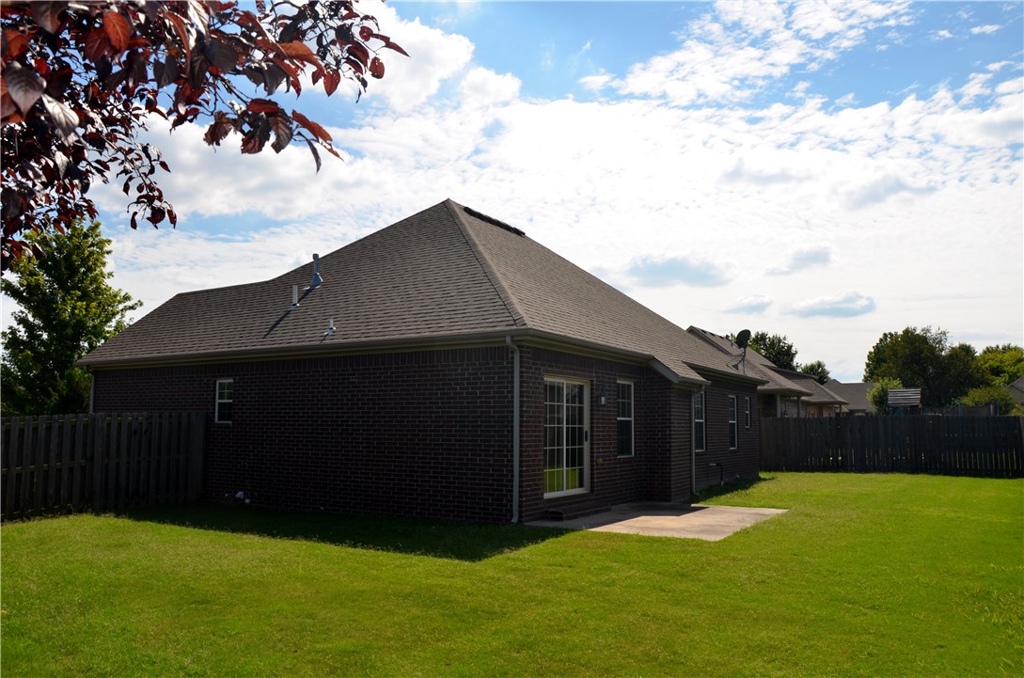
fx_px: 766
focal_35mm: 27
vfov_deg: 47.7
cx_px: 512
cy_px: 339
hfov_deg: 67.5
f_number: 9
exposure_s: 1/250
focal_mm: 18
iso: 100
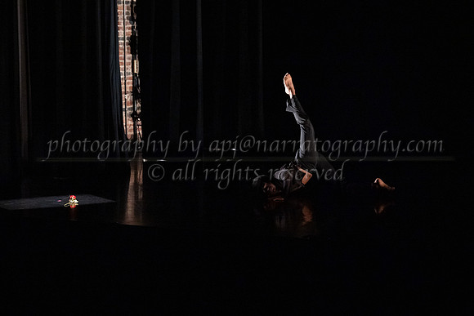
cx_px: 262
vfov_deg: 15.8
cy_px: 158
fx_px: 1140
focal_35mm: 87
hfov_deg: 23.5
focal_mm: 76
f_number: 3.2
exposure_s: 1/500
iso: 5000
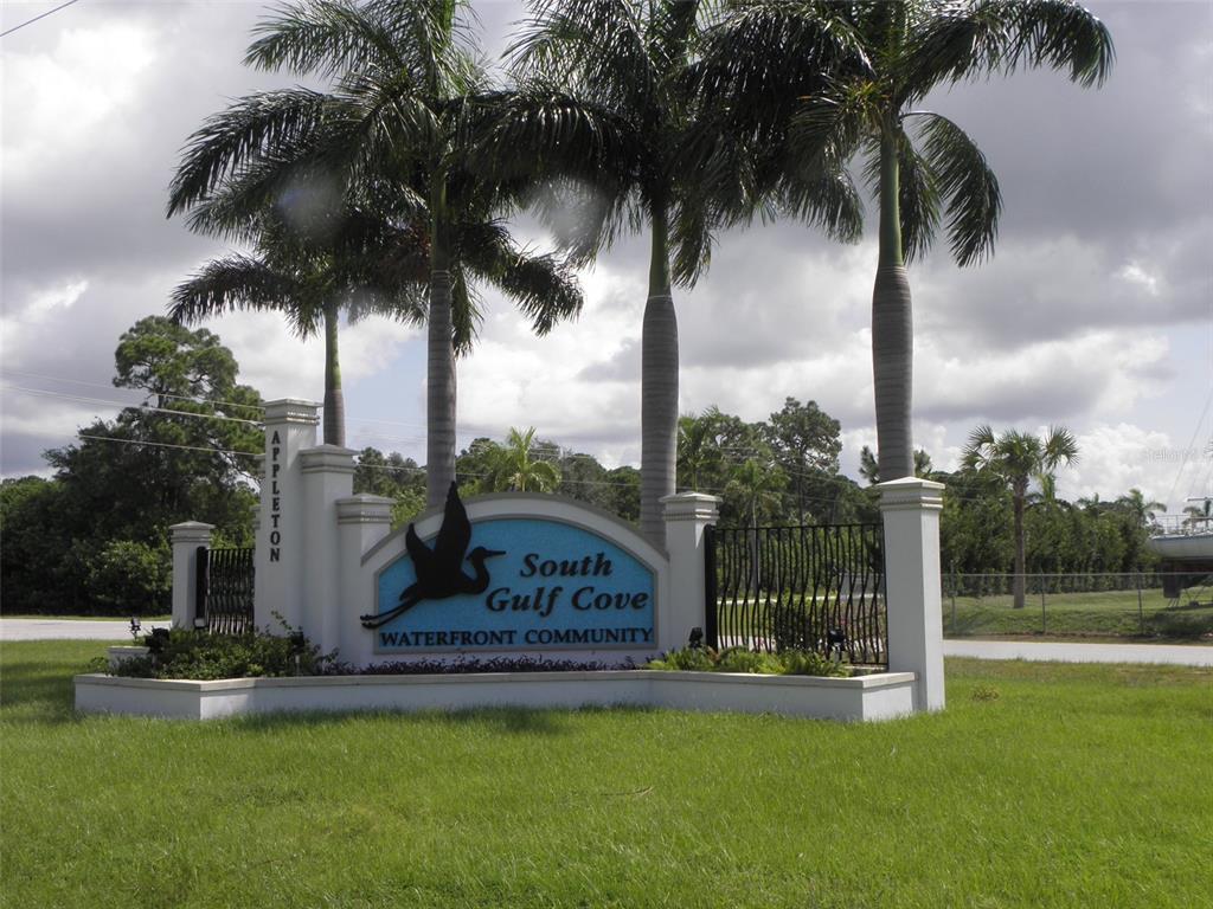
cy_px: 454
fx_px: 1297
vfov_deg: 38.7
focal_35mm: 37
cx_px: 606
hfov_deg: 50.1
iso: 64
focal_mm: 6.64
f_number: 5.6
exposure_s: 1/400
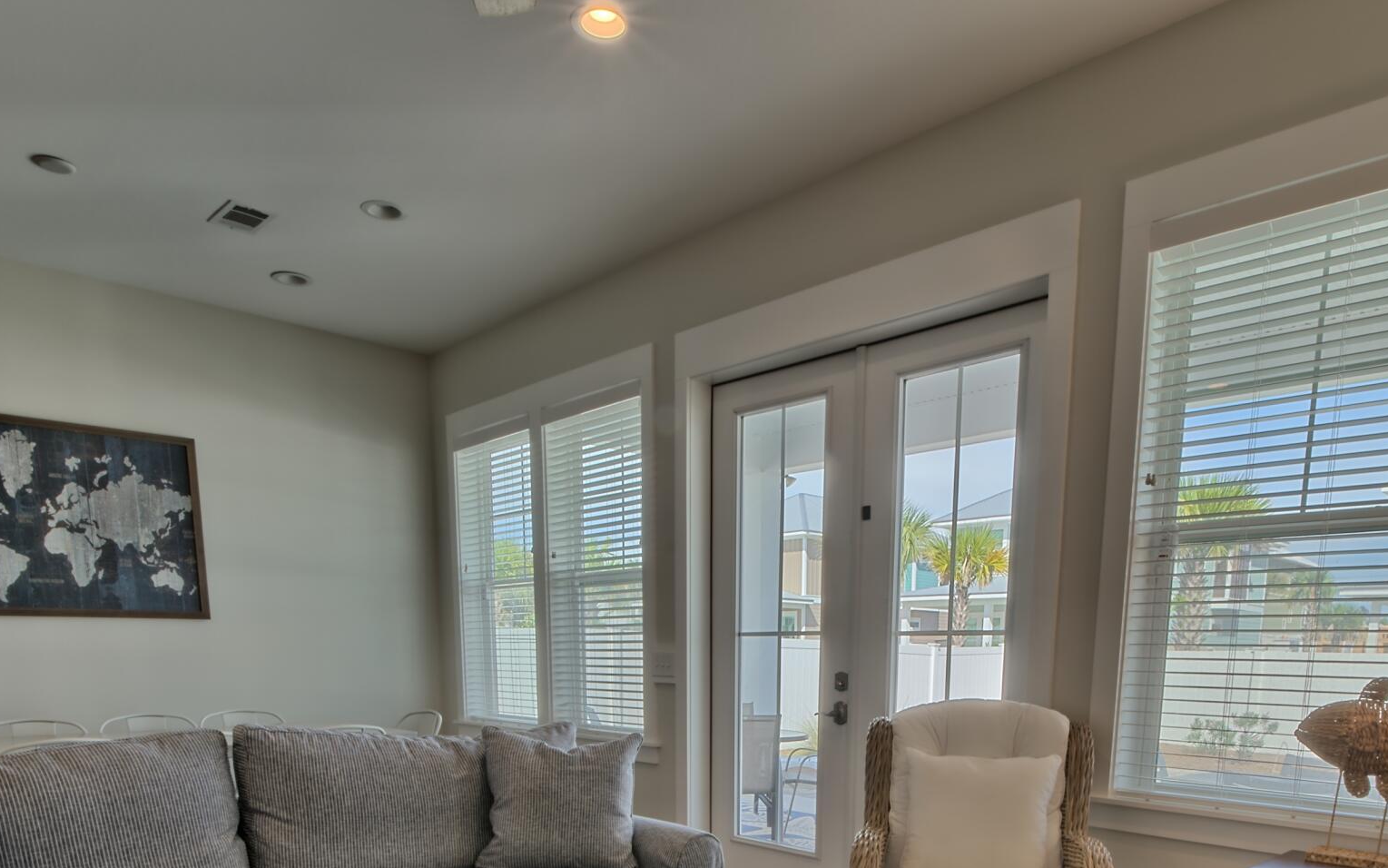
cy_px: 835
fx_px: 908
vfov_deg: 44.7
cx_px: 770
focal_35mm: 24
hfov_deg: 74.5
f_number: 18
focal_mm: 12
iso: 200
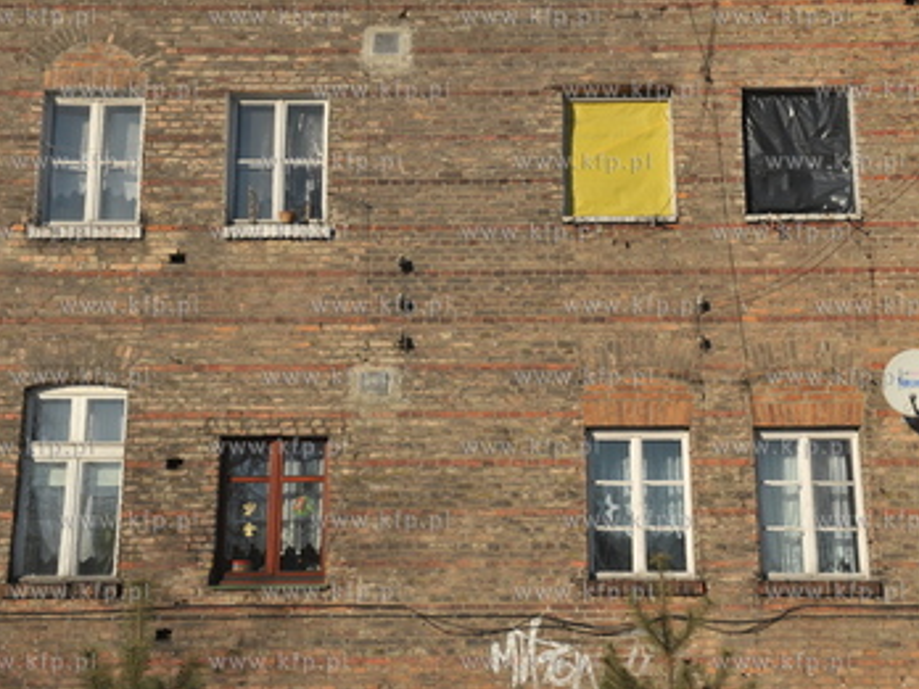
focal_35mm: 53
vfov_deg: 27.5
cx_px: 473
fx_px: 1407
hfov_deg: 36.2
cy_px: 341
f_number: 9
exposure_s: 1/1000
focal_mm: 48
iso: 400
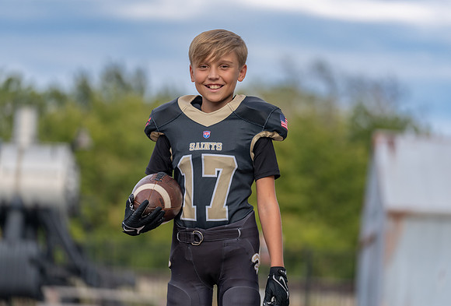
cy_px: 153
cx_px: 234
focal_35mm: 152
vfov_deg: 9.1
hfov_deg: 13.4
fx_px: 1920
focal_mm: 142
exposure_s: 1/800
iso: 100
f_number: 2.8
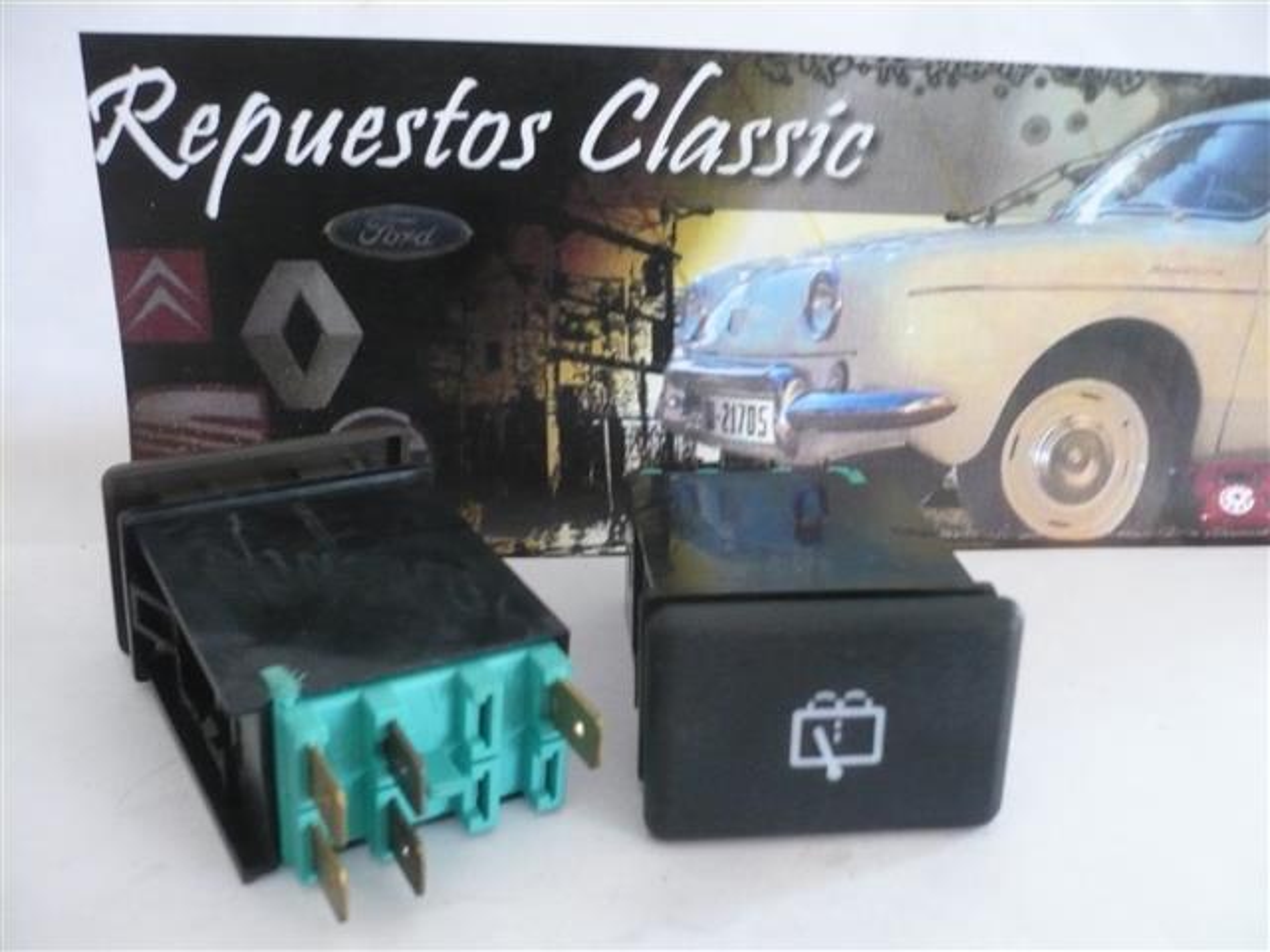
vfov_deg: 40.7
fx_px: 1284
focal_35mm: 35
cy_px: 476
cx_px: 635
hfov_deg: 52.6
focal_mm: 5.8
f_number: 2.8
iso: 400
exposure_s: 1/40
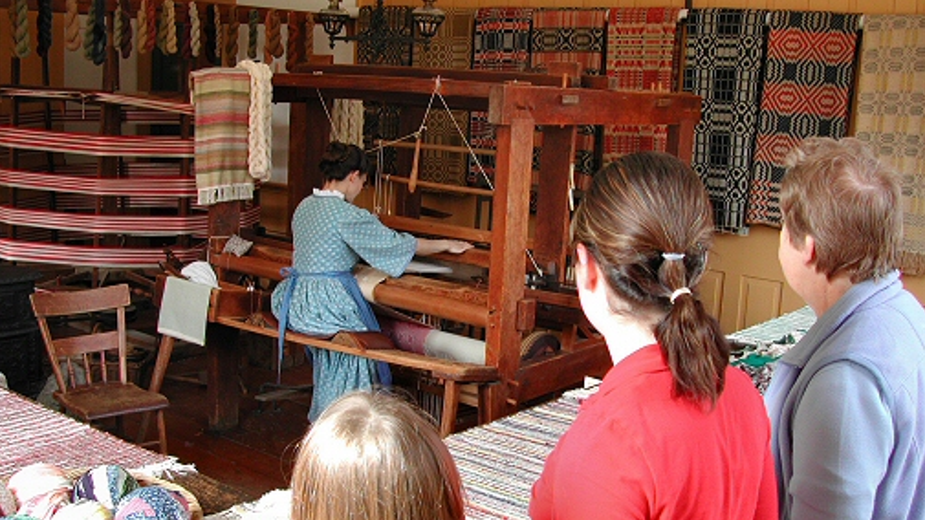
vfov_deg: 28.3
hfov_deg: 48.4
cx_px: 463
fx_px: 1030
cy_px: 282
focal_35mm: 42
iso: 100
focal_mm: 8
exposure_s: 1/52.5
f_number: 2.8
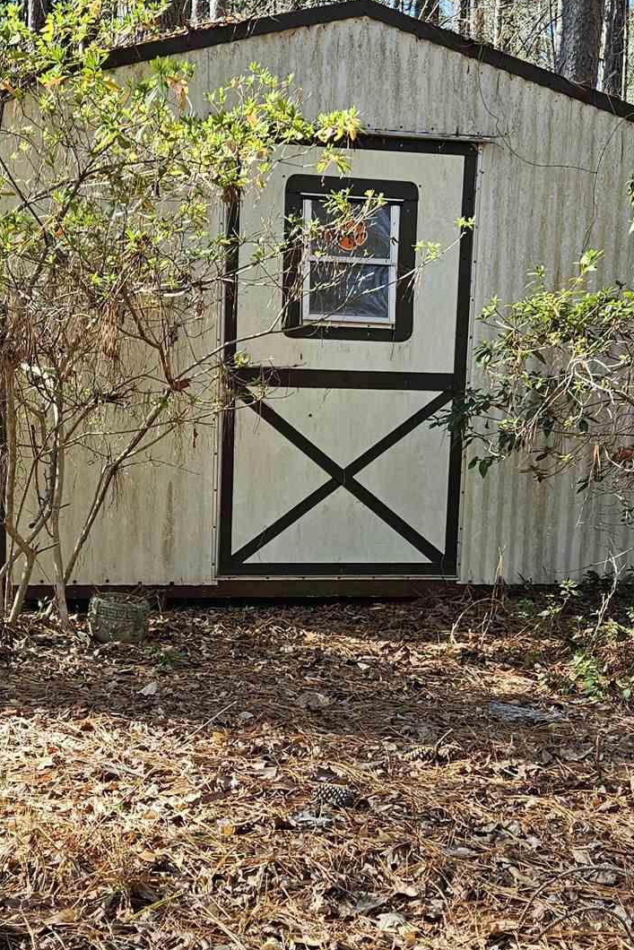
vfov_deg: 38.1
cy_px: 561
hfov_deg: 26.0
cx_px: 289
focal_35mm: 52
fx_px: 1373
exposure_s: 1/243
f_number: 1.8
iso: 40
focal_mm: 5.4
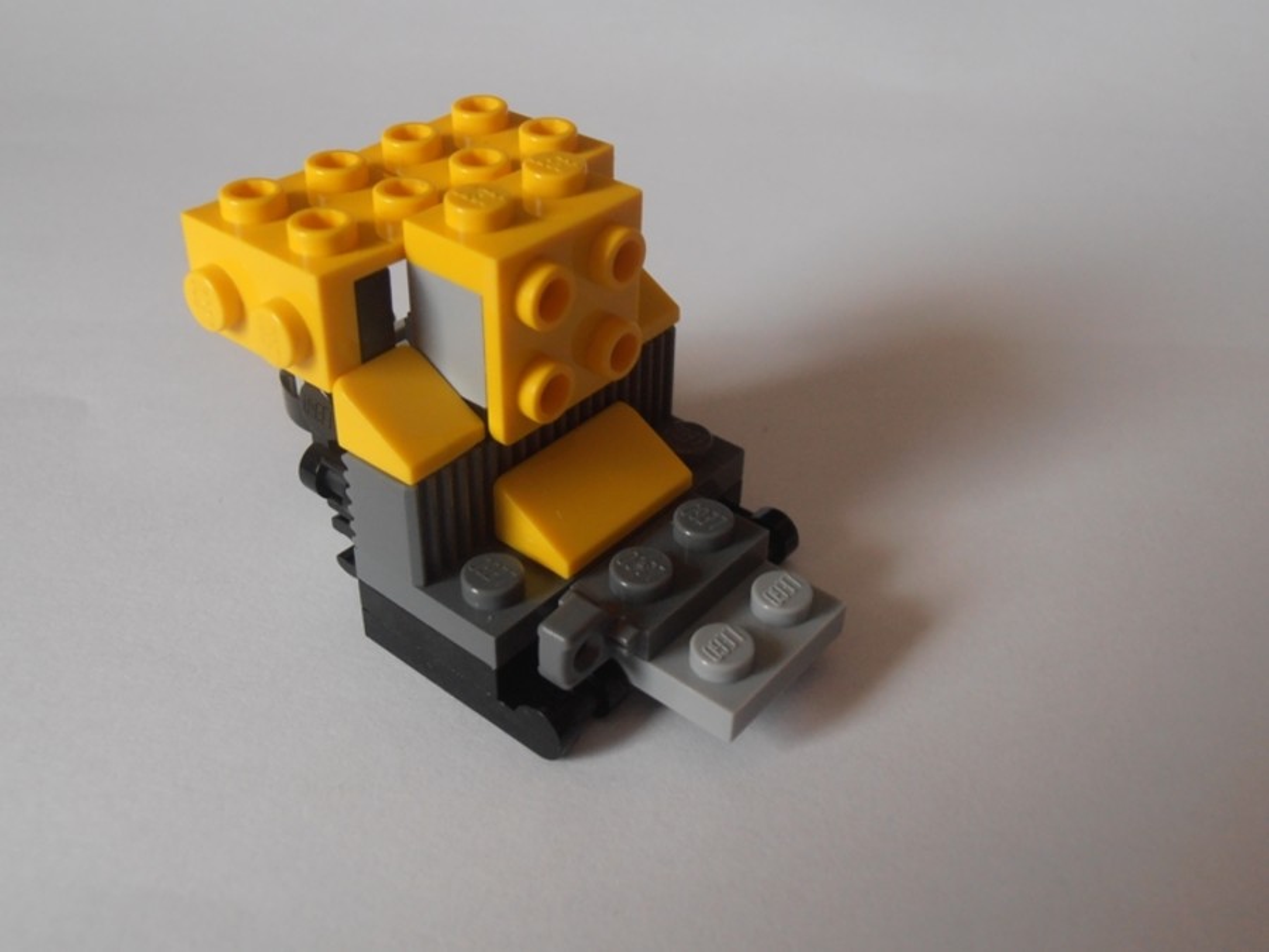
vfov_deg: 38.7
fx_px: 1356
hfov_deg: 50.1
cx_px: 634
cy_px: 476
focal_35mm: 37
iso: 125
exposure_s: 1/30
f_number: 3.9
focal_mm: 6.61
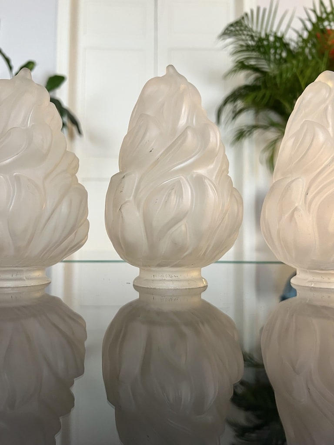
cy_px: 222
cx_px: 167
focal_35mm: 26
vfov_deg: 67.3
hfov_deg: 53.1
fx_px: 334
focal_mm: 5.7
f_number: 1.5
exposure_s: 1/50
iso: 320
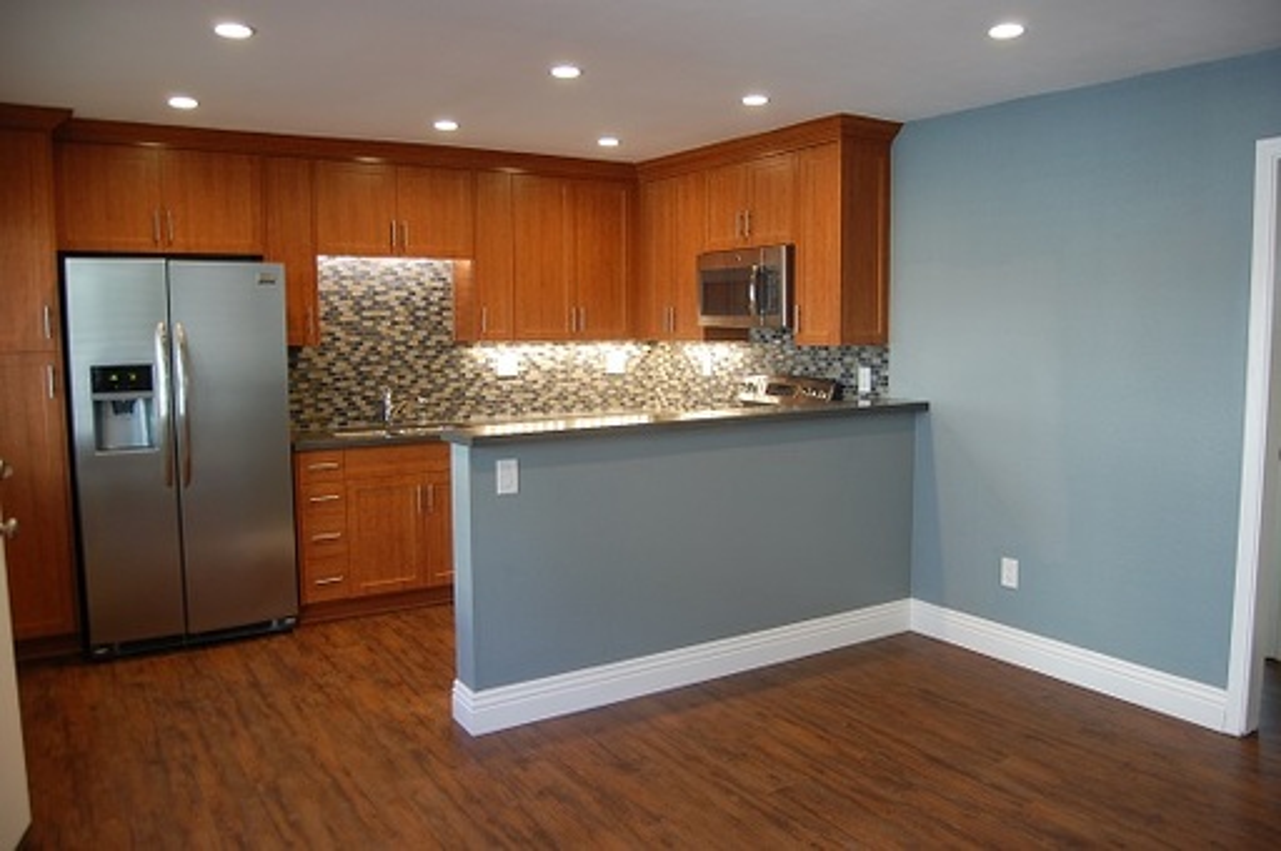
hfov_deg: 67.4
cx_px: 640
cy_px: 426
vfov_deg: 47.8
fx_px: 960
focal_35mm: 27
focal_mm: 18
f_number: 3.5
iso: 400
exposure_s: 1/30
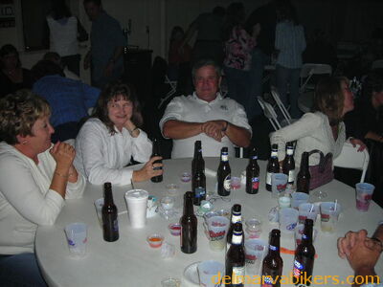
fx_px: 420
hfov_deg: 49.0
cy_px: 144
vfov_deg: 37.7
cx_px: 192
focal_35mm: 38
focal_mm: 6.3
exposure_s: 1/60.1
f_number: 3.2
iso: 81
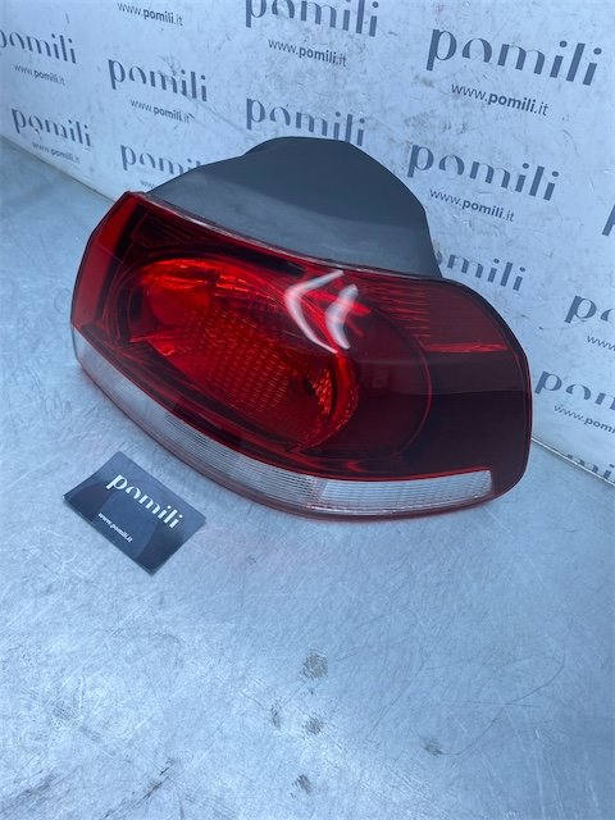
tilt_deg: -50.0
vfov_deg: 67.3
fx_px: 616
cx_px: 308
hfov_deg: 53.1
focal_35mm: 26
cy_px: 410
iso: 32
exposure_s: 1/839
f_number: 1.8
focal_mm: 4.25
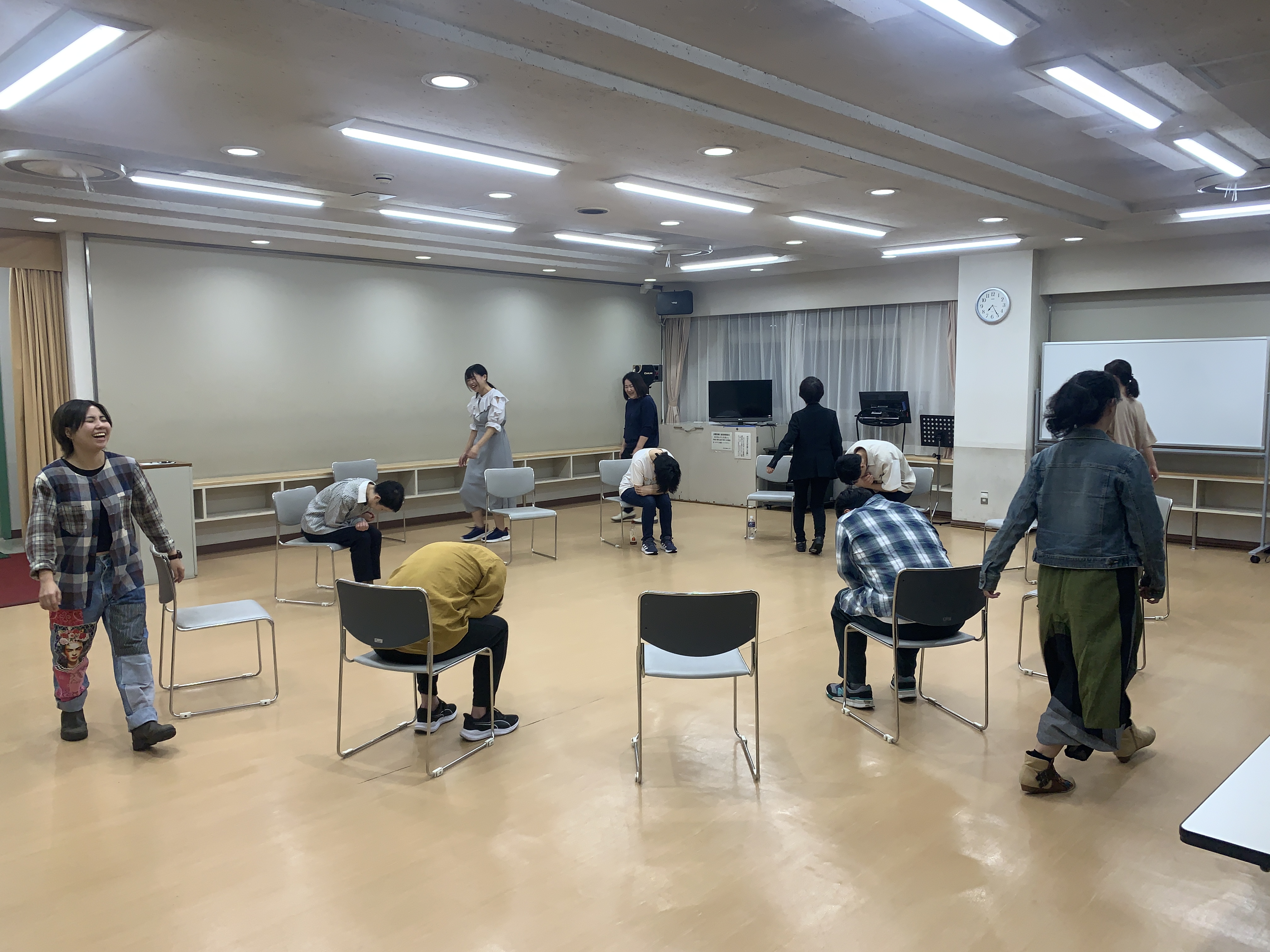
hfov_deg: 67.3
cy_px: 476
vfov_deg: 53.1
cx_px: 635
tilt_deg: -6.5
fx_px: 954
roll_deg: +0.9
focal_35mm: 26
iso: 80
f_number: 1.8
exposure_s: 1/121
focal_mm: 4.25
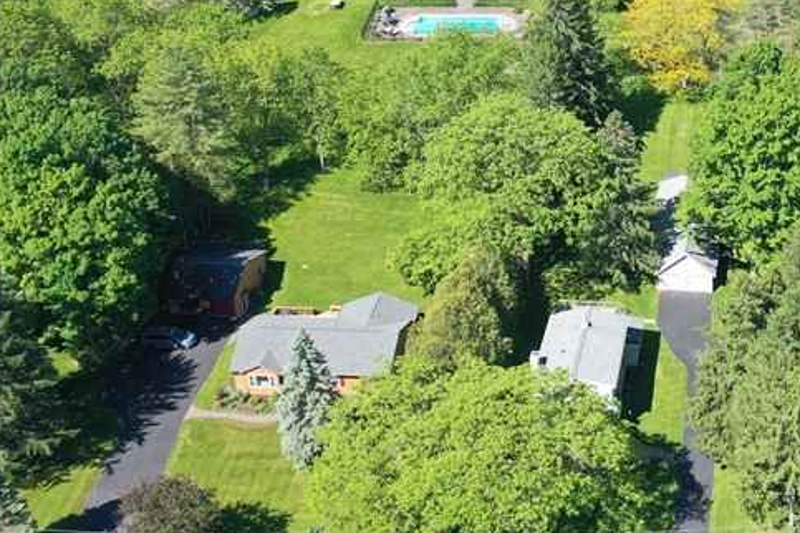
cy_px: 118
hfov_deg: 30.4
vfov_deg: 21.3
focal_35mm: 63
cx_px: 725
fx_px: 1400
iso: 100
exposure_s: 1/800
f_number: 2.8
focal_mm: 10.26
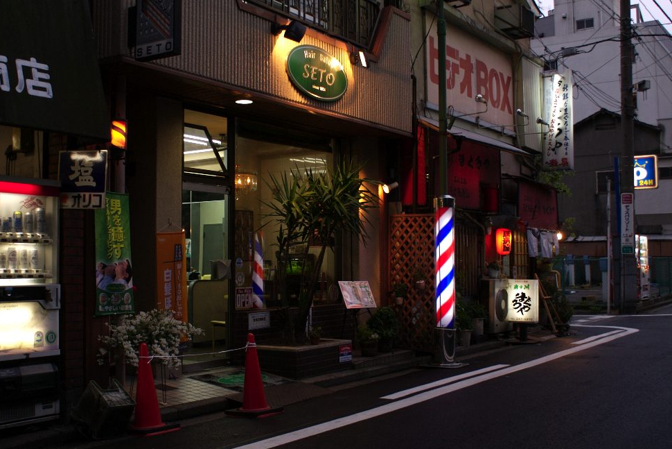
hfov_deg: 55.8
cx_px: 326
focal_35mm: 34
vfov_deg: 38.9
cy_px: 230
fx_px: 635
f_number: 4
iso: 250
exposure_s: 1/40
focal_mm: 22
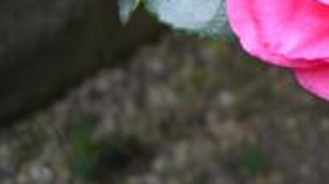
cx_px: 379
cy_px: -8
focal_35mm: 97
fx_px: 846
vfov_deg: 12.3
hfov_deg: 20.8
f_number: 2.7
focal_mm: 6.2
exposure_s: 1/100
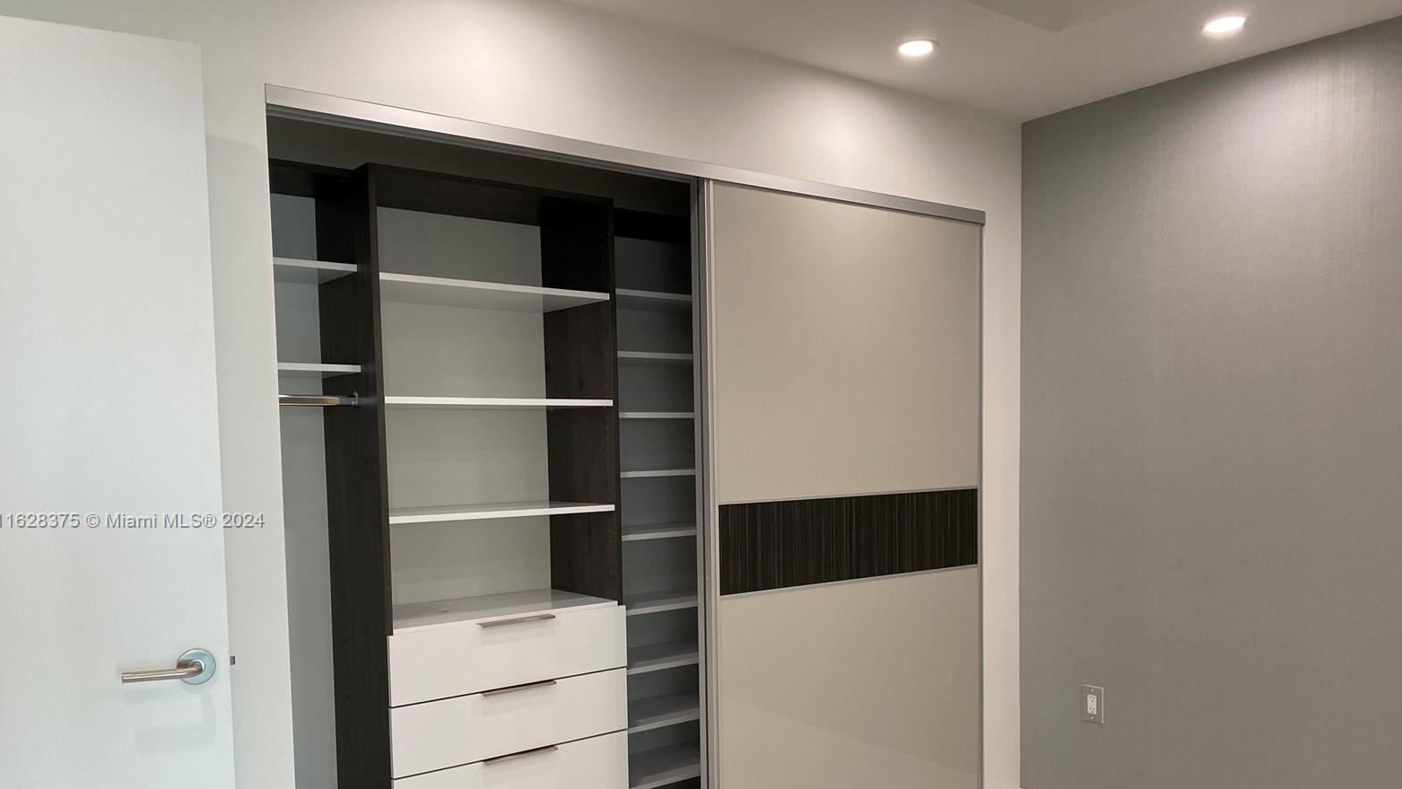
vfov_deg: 39.7
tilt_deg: -3.9
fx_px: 1078
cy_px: 522
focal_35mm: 29
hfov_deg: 66.1
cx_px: 694
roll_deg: +0.4
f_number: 1.8
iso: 100
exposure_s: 1/120
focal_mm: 4.25
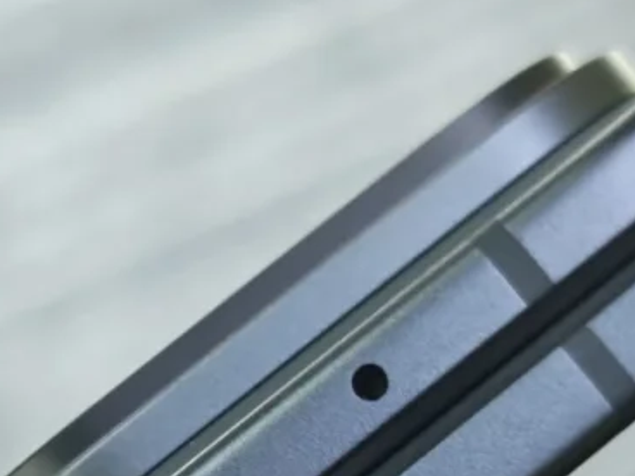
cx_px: 224
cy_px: 714
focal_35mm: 155
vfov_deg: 9.3
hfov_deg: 12.7
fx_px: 2843
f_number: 1.6
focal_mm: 5.4
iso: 250
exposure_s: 1/50
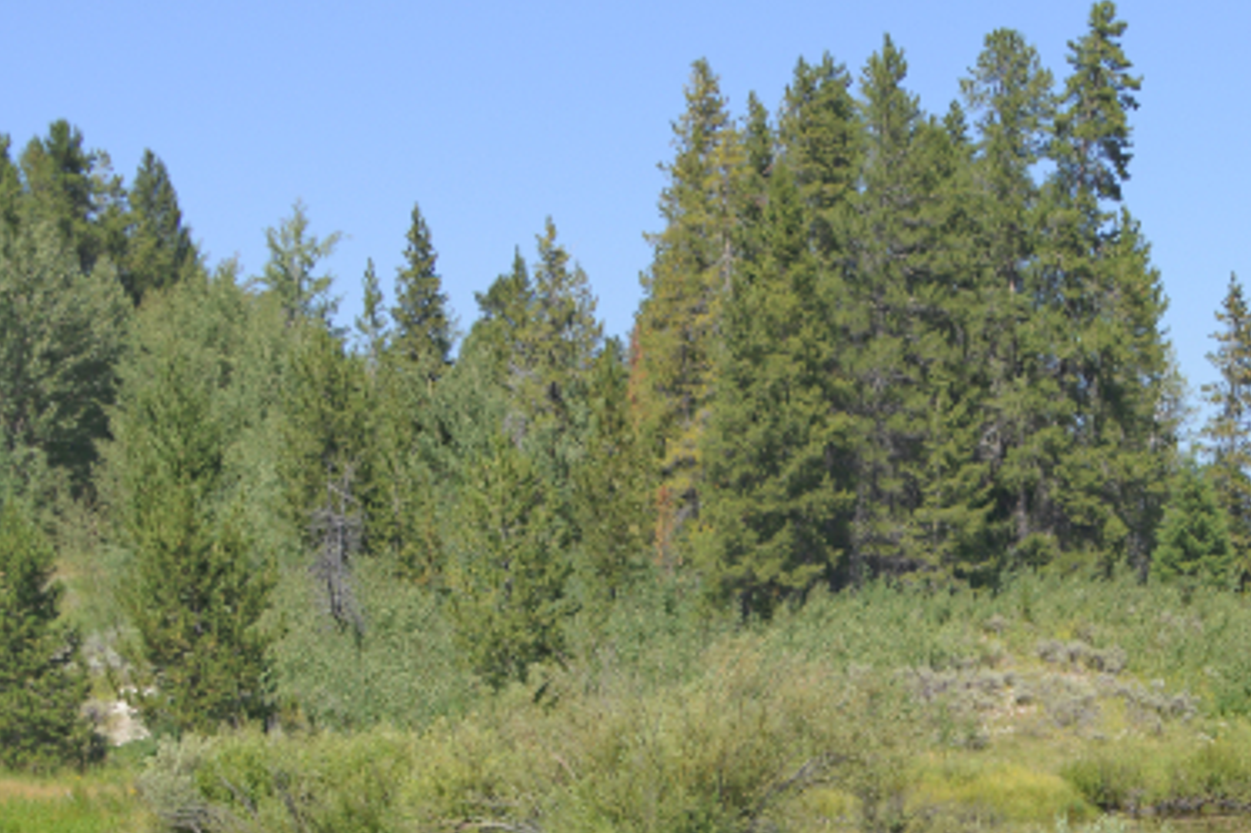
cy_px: 1109
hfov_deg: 20.7
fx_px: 3161
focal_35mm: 91
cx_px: 1569
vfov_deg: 14.3
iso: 320
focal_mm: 34
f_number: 5.6
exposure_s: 1/1000
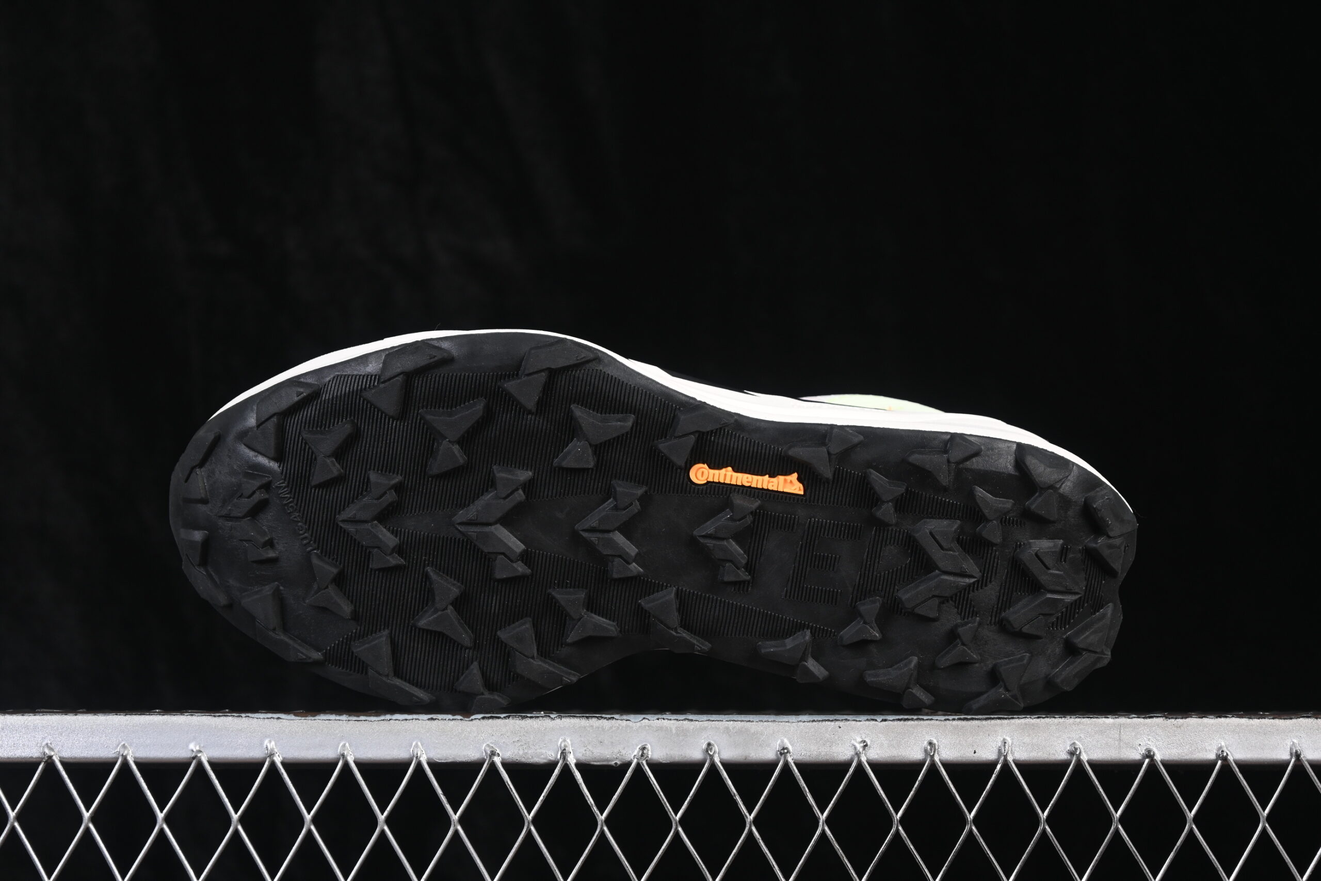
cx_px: 660
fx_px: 2752
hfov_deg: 27.0
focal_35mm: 75
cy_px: 440
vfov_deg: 18.2
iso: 160
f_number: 6.3
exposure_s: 1/60
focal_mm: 50
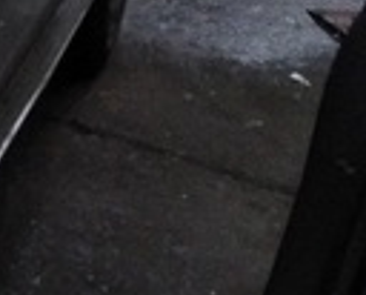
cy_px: 115
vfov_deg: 10.8
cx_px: -560
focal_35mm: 144
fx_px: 1563
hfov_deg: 10.9
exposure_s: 1/24
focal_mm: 3.46
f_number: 2.2
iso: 388
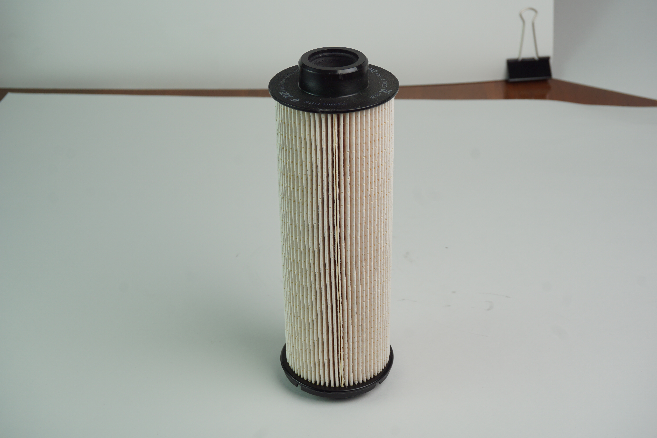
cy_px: 219
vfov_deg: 25.8
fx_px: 958
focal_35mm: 52
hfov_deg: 37.9
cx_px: 328
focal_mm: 35
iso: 100
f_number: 8
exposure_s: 1/15
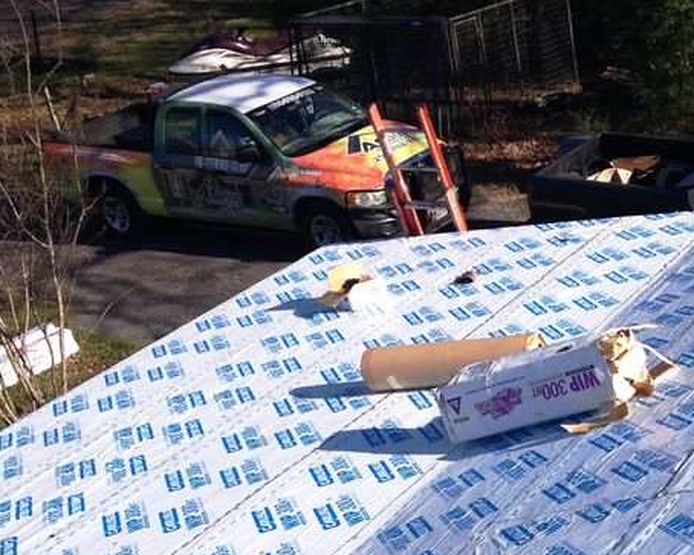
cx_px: 692
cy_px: 535
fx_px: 1581
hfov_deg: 23.7
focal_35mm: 77
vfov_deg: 19.4
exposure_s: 1/1783
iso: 50
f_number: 2.4
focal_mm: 4.28
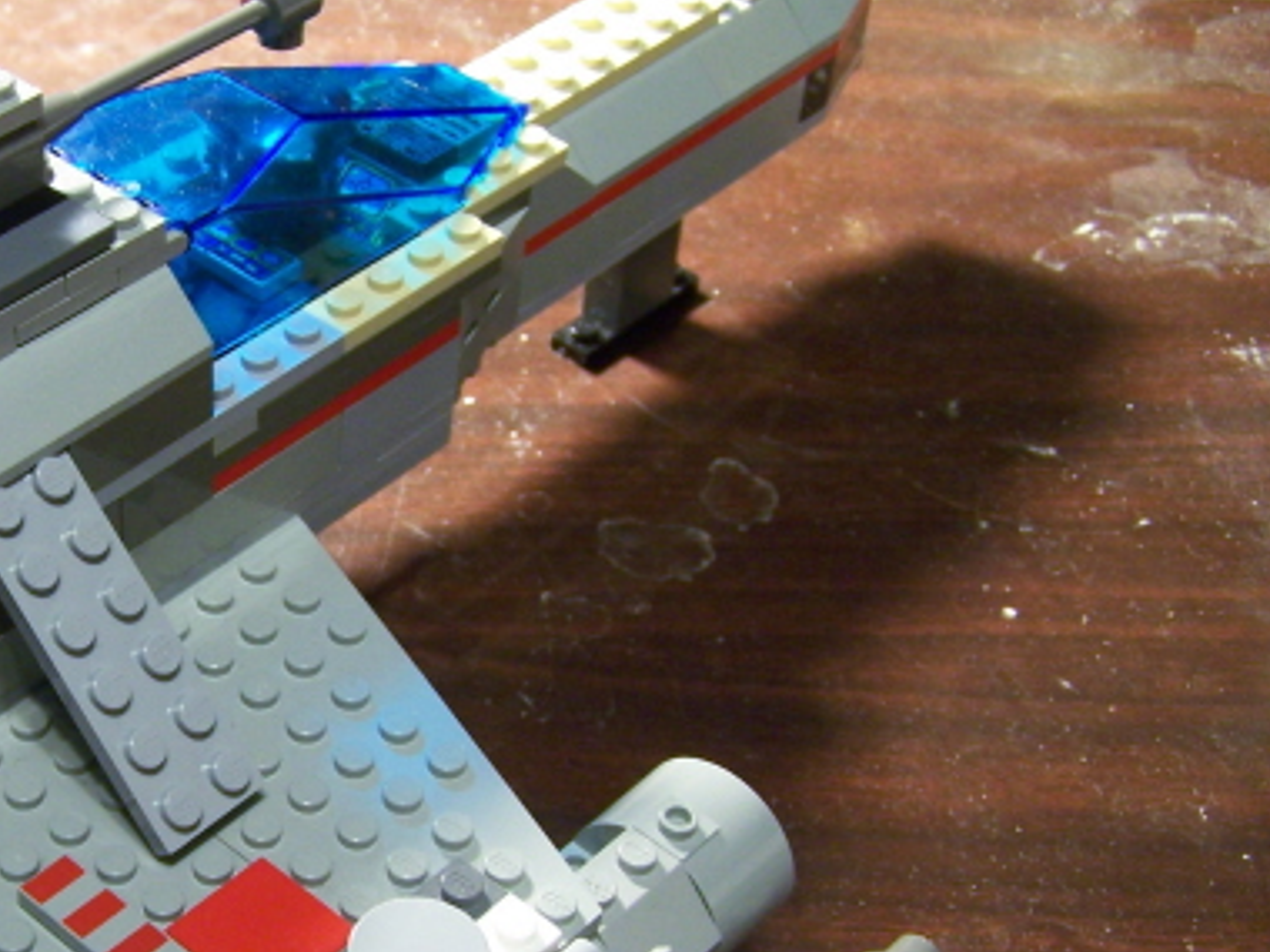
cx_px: 204
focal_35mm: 64
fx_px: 2348
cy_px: 641
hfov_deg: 29.4
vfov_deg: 22.8
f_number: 2.8
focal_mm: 6.3
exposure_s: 1/8
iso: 140
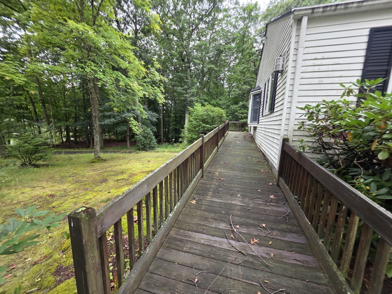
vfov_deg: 89.9
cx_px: 196
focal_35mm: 13
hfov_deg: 106.2
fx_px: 147
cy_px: 147
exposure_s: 1/359
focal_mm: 2.2
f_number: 1.9
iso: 160
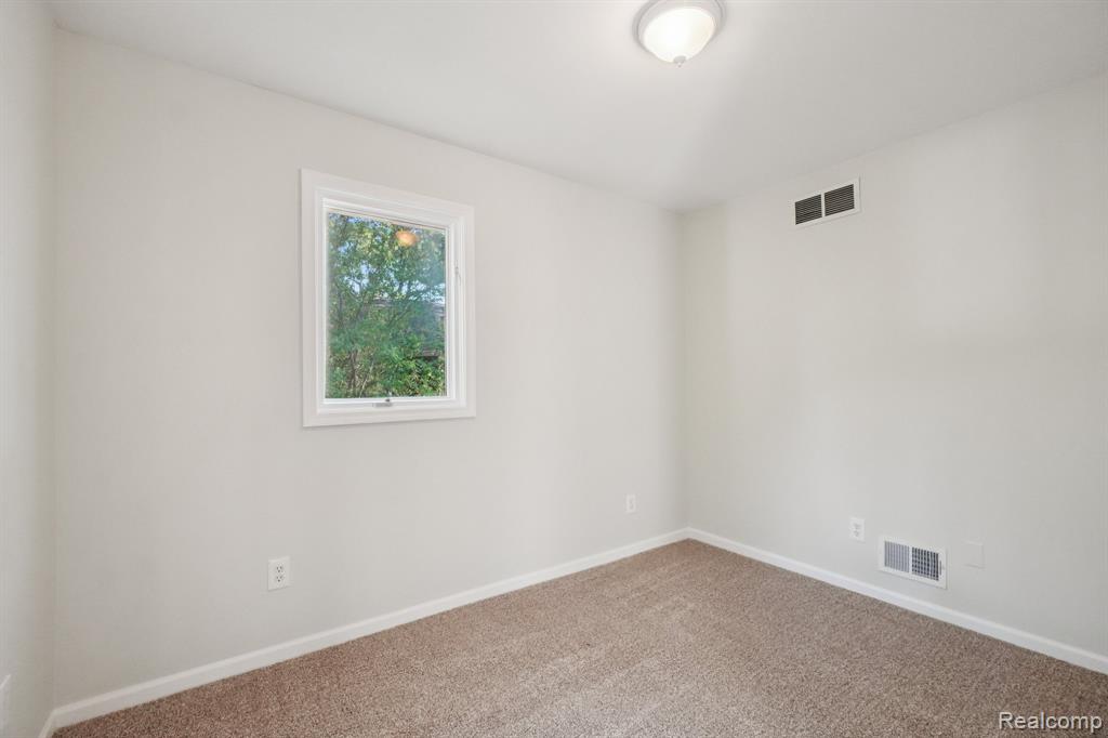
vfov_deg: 77.3
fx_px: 461
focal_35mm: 15
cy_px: 369
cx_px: 554
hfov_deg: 100.4
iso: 1600
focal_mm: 10
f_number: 8
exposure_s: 1/30
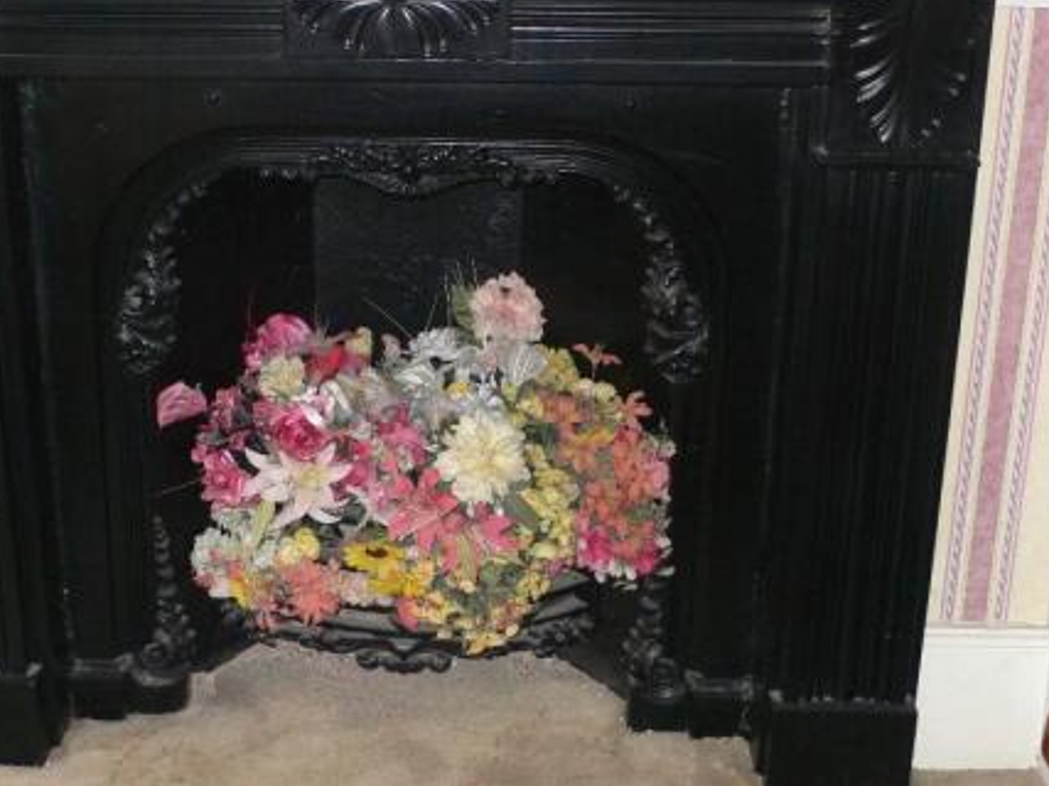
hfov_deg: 34.3
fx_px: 1697
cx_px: 426
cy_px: 252
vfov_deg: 25.9
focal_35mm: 56
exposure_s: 1/30
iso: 160
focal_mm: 7.5
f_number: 3.2
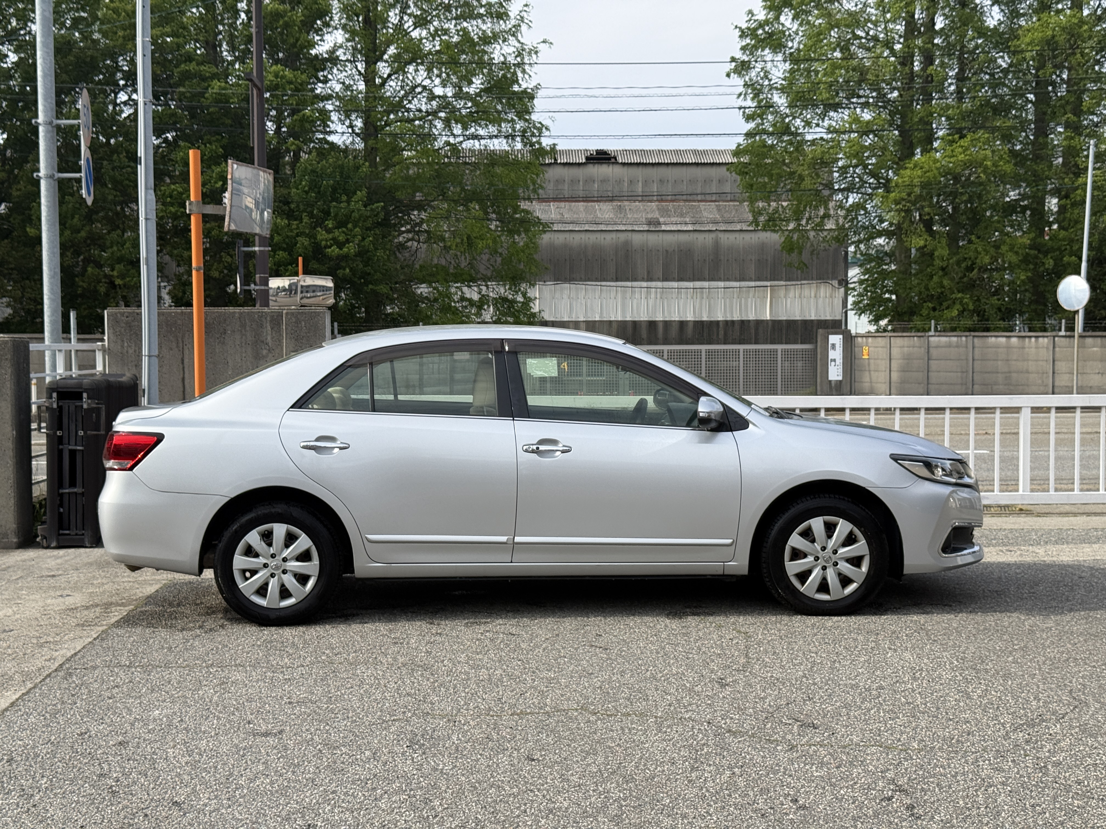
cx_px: 553
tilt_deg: -1.8
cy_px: 414
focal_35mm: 48
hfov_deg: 39.7
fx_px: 1534
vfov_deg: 30.3
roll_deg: +0.0
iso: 64
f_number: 1.78
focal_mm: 6.76
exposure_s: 1/2762
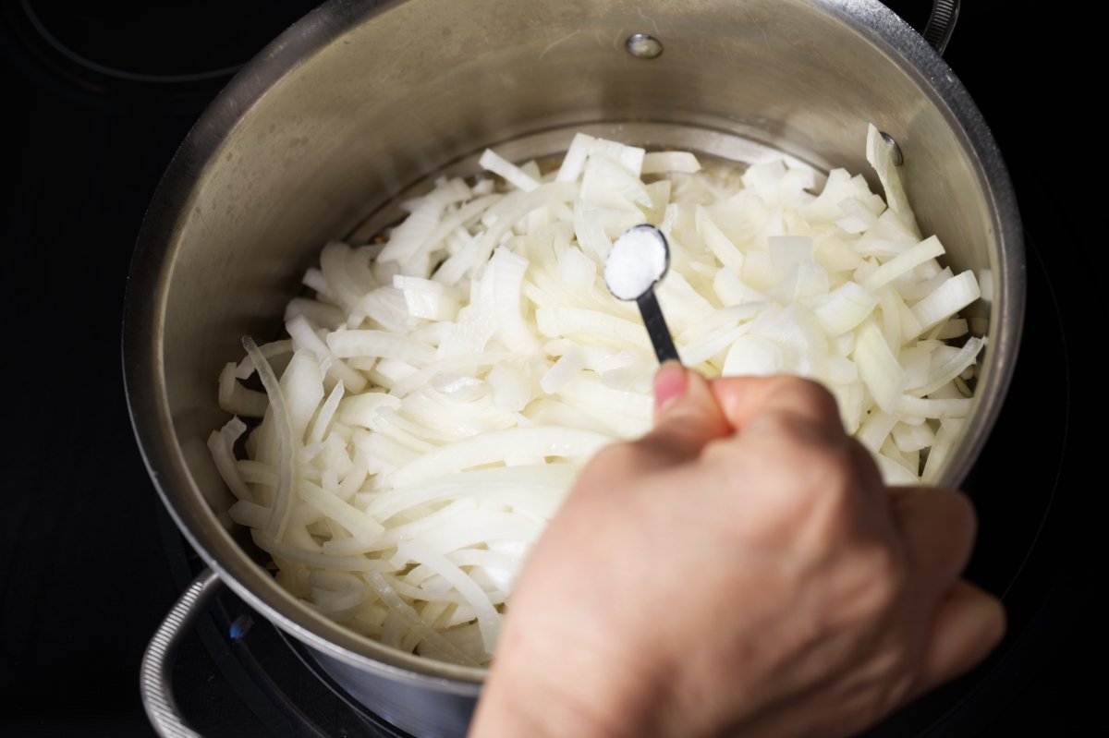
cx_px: 554
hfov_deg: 33.4
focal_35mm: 60
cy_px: 369
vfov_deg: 22.6
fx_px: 1847
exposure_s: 1/80
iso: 100
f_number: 6.3
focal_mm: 60
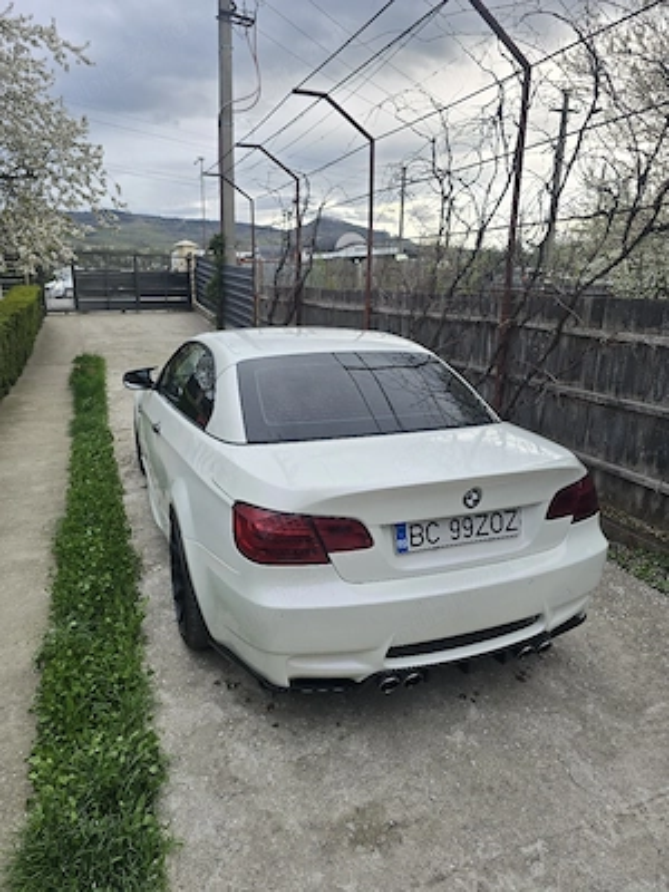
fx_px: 593
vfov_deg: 73.9
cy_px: 446
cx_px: 334
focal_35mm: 23
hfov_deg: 58.9
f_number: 1.7
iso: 50
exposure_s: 1/101
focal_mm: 6.3
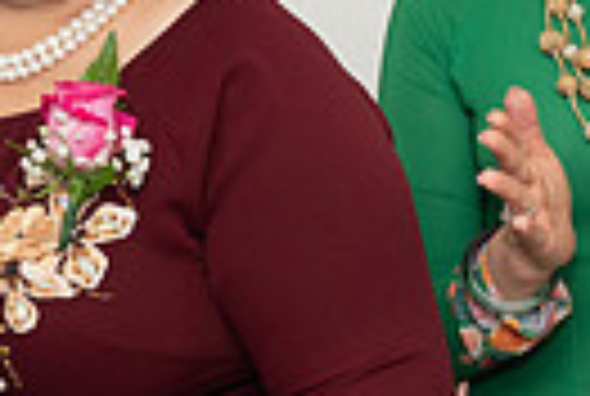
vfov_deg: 7.4
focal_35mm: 186
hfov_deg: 10.1
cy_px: 201
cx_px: 1217
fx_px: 3055
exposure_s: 1/160
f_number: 4
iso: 1000
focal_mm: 38
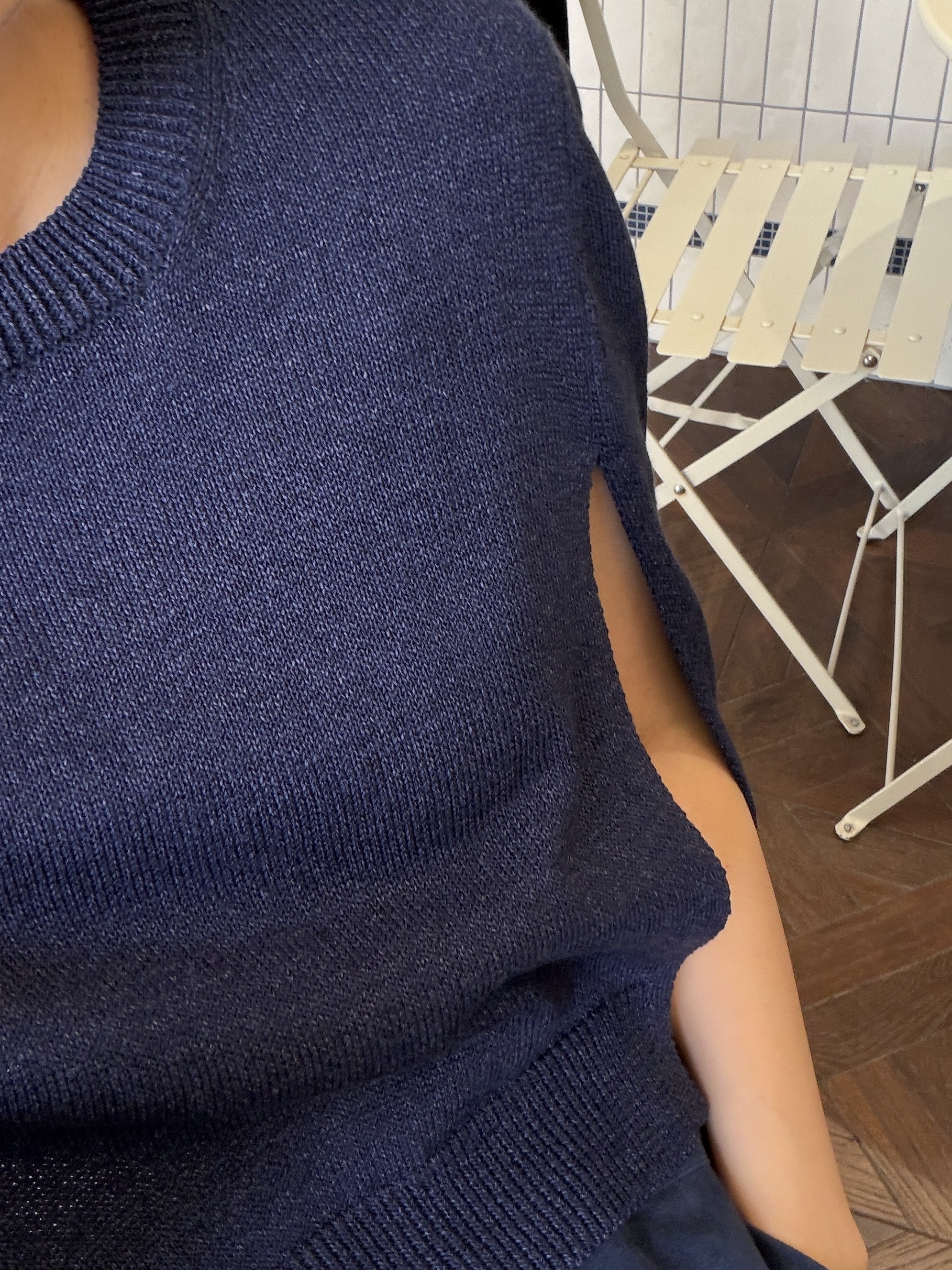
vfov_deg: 60.0
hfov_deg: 46.8
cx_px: 476
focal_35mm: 30
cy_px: 635
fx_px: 1100
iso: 40
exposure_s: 1/60
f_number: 1.9
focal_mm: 2.71
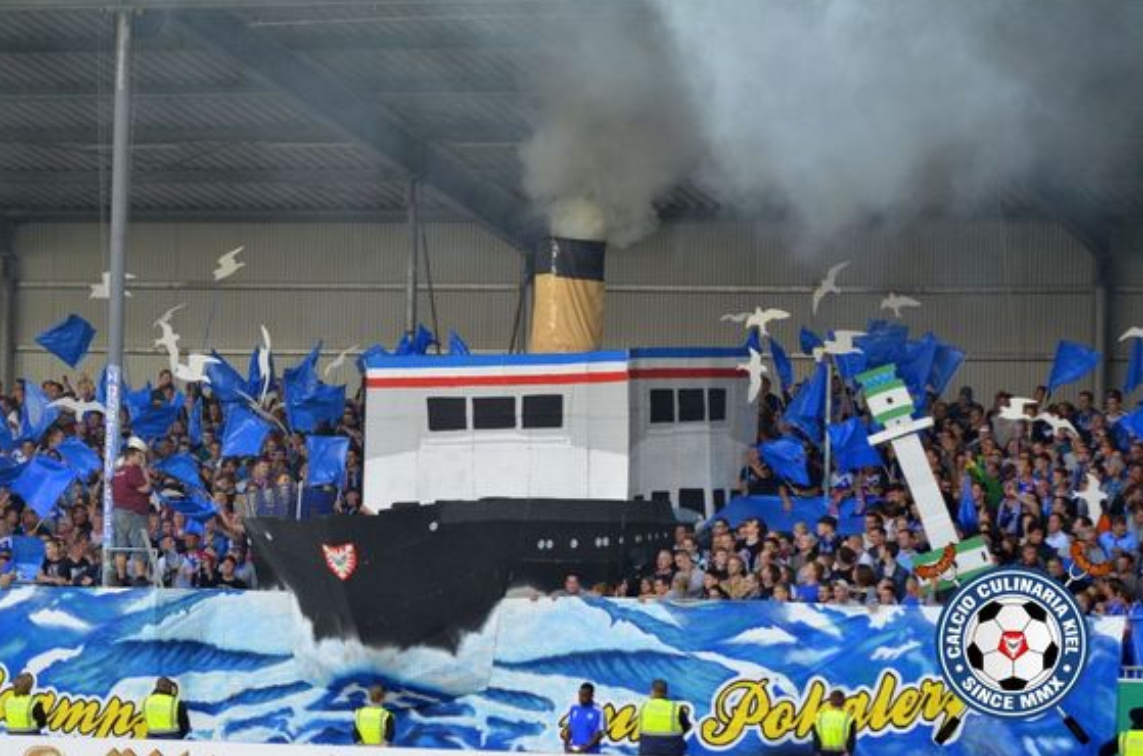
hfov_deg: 12.8
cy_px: 377
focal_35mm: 161
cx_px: 566
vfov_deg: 8.5
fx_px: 5085
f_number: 2.8
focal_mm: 105
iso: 800
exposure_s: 1/500
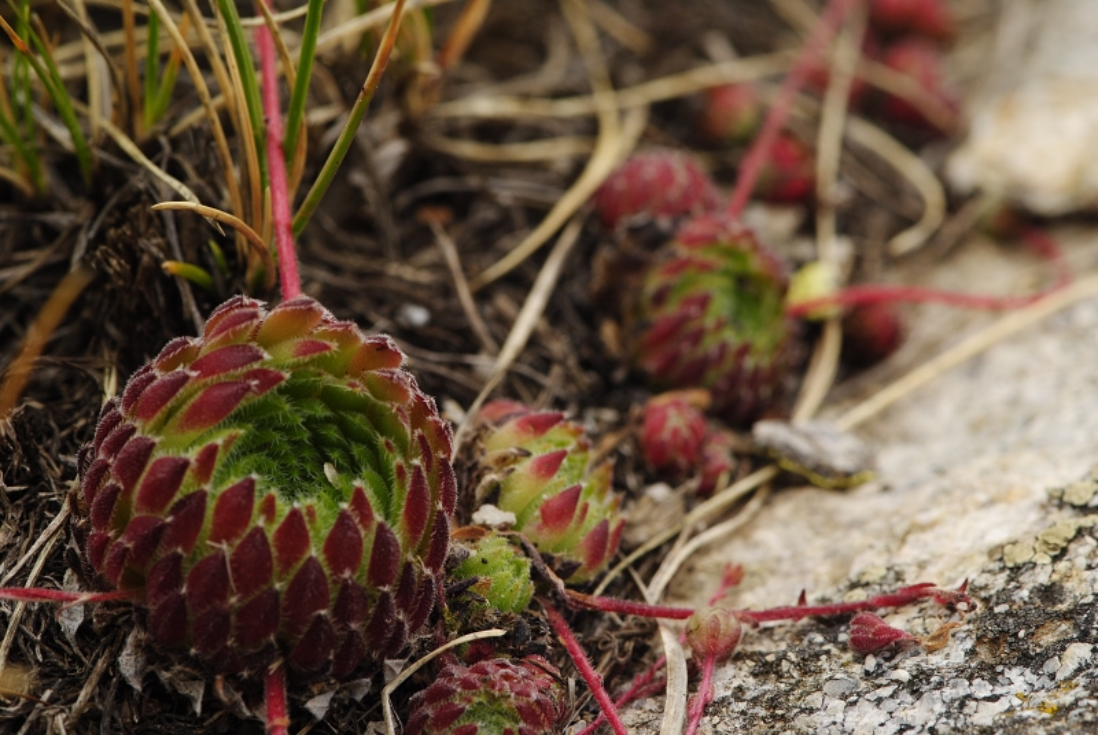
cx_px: 549
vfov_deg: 10.8
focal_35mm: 128
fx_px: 3894
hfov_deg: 16.0
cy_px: 368
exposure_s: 1/200
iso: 200
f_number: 9
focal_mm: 85
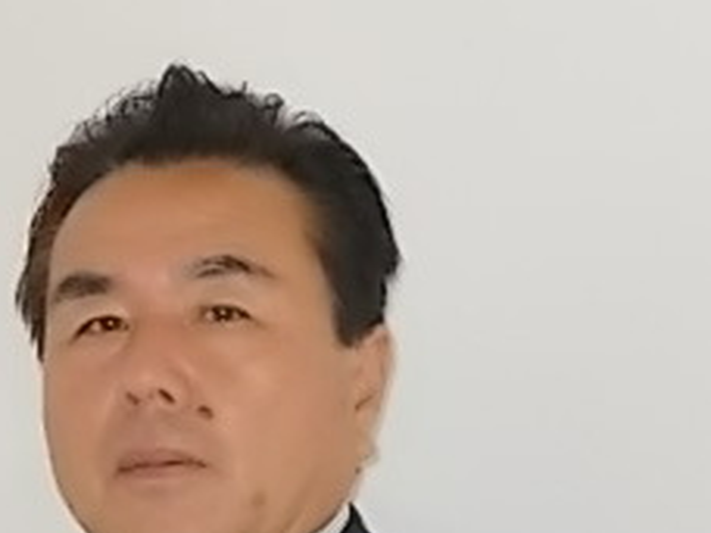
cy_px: 630
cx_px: 181
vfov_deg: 9.0
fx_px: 3348
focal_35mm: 163
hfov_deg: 12.1
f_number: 4.9
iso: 220
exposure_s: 1/30
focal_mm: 10.3
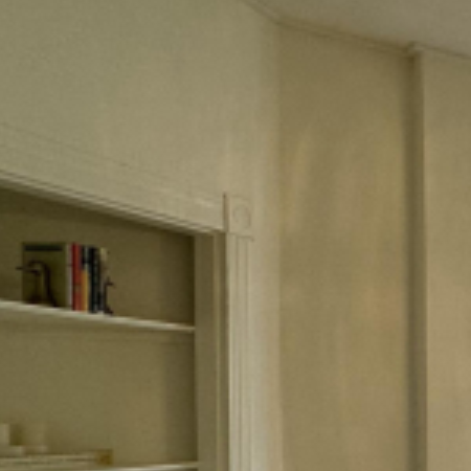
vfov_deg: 29.8
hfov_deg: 22.5
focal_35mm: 55
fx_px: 847
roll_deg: +1.0
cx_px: 783
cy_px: 424
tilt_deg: -0.8
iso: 160
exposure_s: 1/120
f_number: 2.2
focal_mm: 2.22
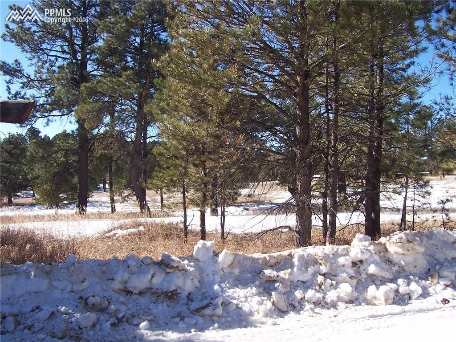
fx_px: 501
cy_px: 171
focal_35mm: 38
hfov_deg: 49.0
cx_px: 228
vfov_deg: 37.7
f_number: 4
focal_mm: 6.3
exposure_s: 1/350
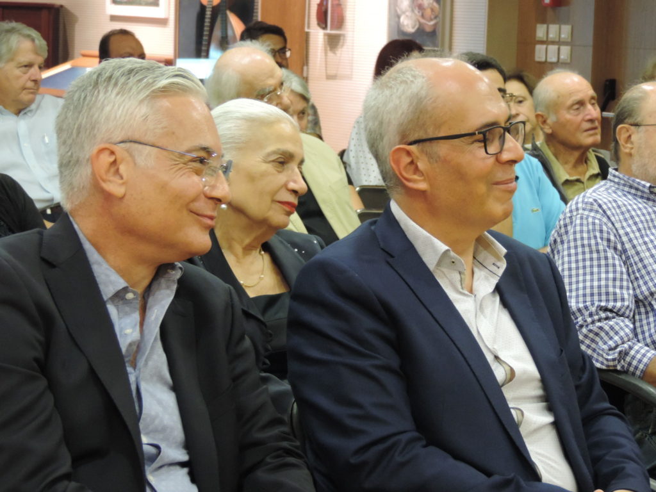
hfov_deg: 16.4
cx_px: 328
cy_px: 246
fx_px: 2274
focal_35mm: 120
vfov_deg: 12.3
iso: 800
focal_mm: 21.4
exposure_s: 1/20
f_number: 4.2
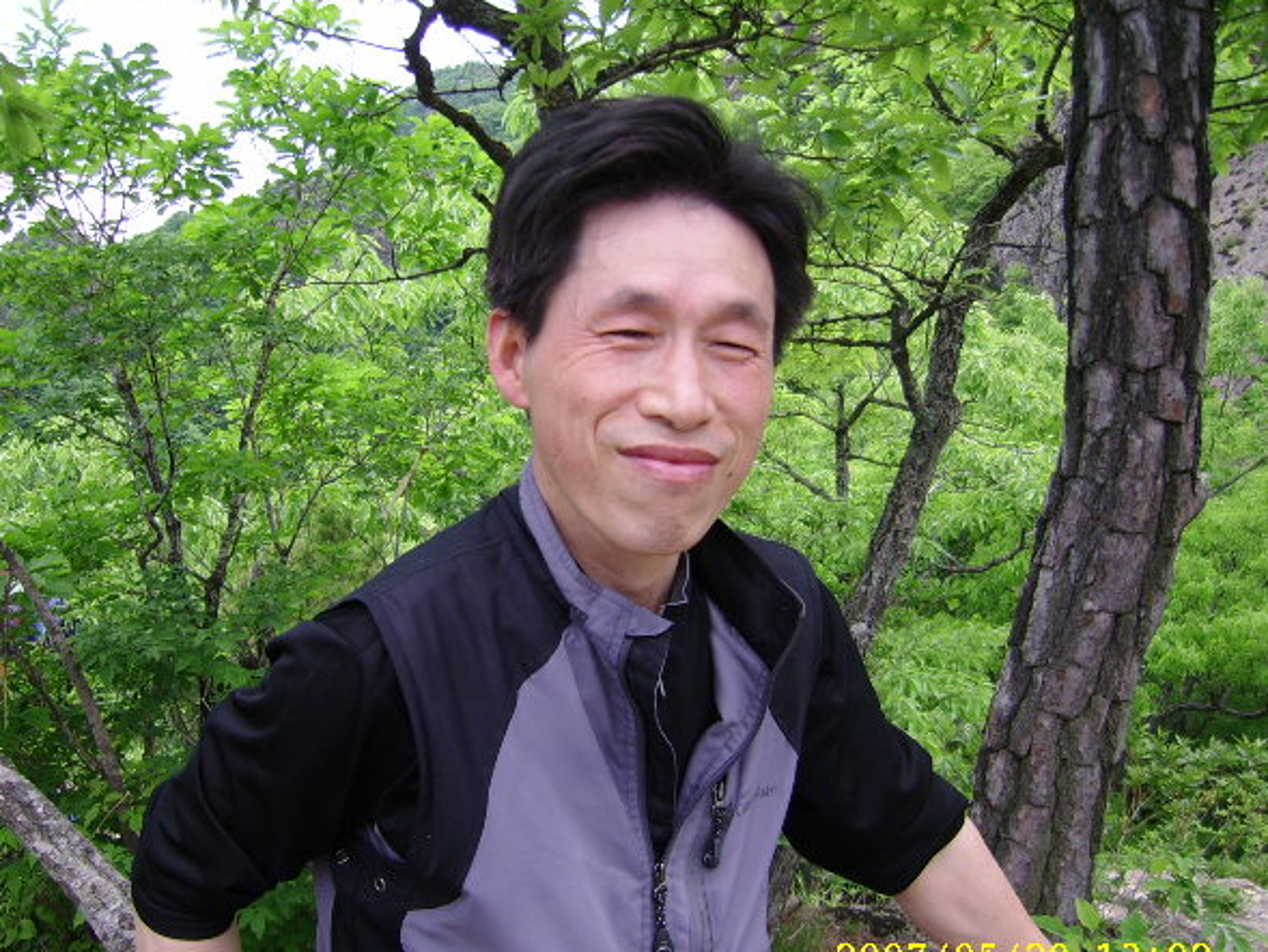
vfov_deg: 37.7
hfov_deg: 48.9
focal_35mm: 38
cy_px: 506
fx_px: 1392
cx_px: 586
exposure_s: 1/272
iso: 50
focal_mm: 5.95
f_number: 2.8
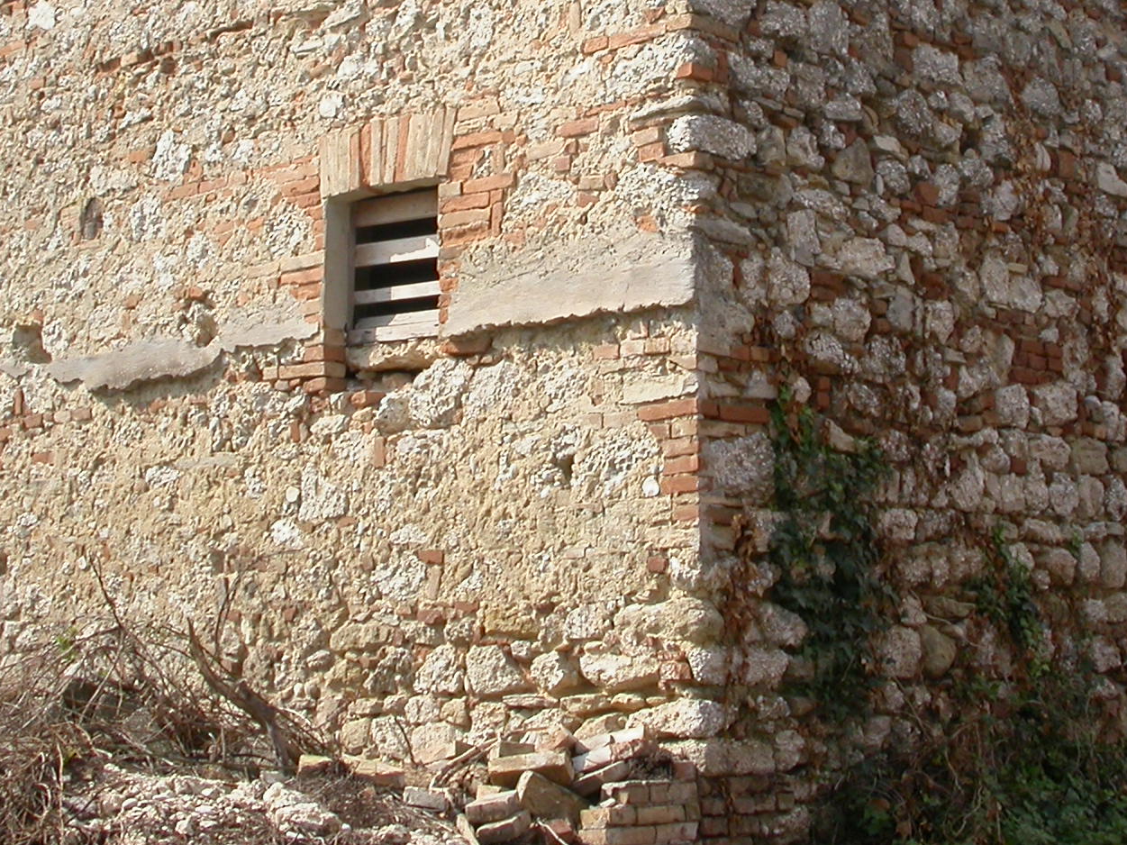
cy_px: 83
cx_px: 627
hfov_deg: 28.1
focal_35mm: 69
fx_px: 2246
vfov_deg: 20.9
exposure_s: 1/217
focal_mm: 7.85
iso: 100
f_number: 7.5
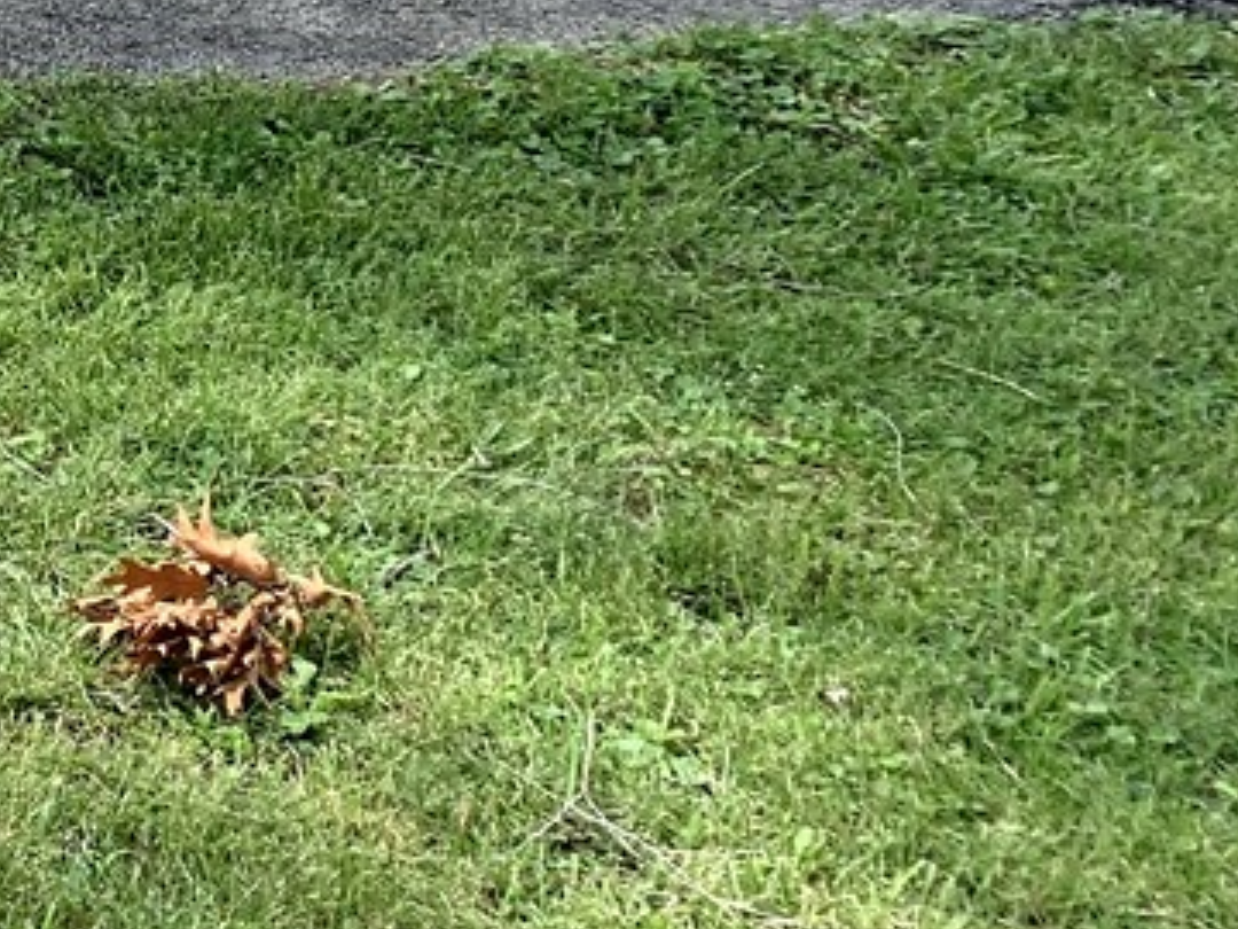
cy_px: -871
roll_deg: -0.1
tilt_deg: -0.3
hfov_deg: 16.7
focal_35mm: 104
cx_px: -774
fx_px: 3719
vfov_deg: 12.6
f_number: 1.8
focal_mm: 4.25
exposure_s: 1/1076
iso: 25
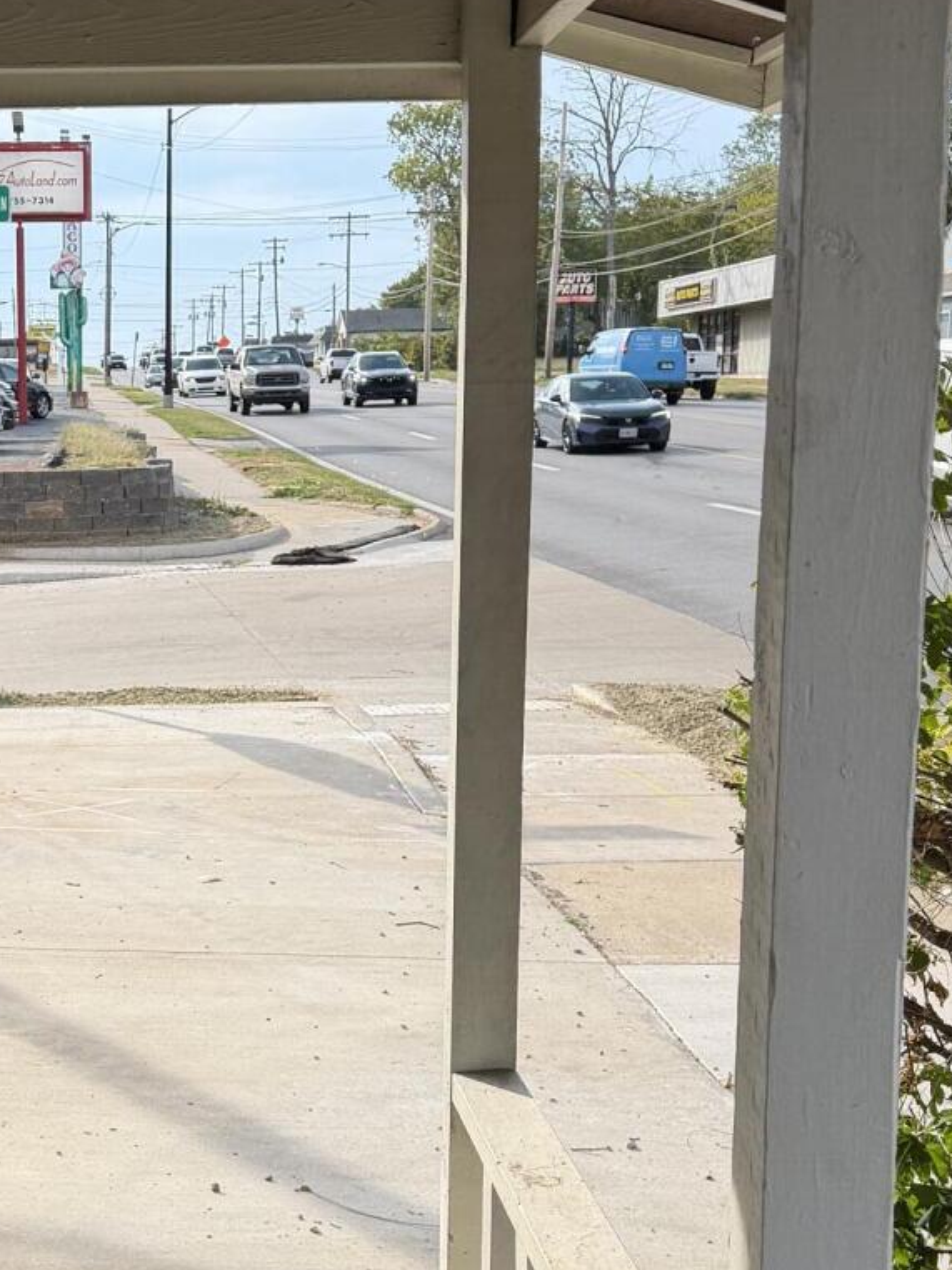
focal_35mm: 63
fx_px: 2311
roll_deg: -0.6
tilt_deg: -11.9
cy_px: 925
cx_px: 50
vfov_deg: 30.3
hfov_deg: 22.6
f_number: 1.78
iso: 80
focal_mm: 6.76
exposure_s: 1/2611
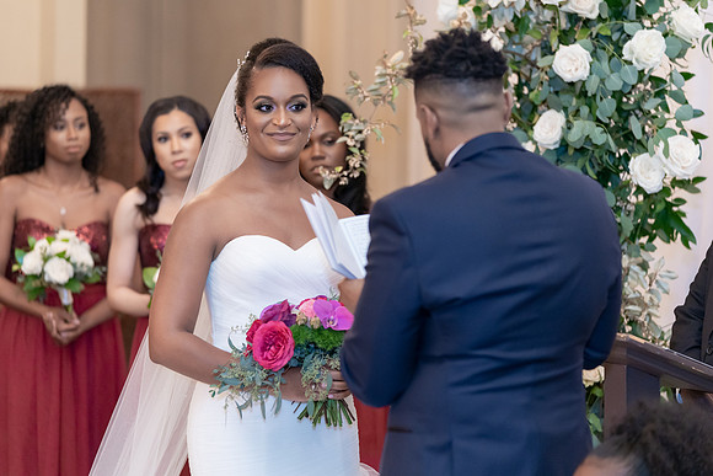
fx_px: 2477
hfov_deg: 16.4
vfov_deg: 11.0
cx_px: 356
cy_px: 238
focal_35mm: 125
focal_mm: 123
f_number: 2.8
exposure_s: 1/125
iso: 2000
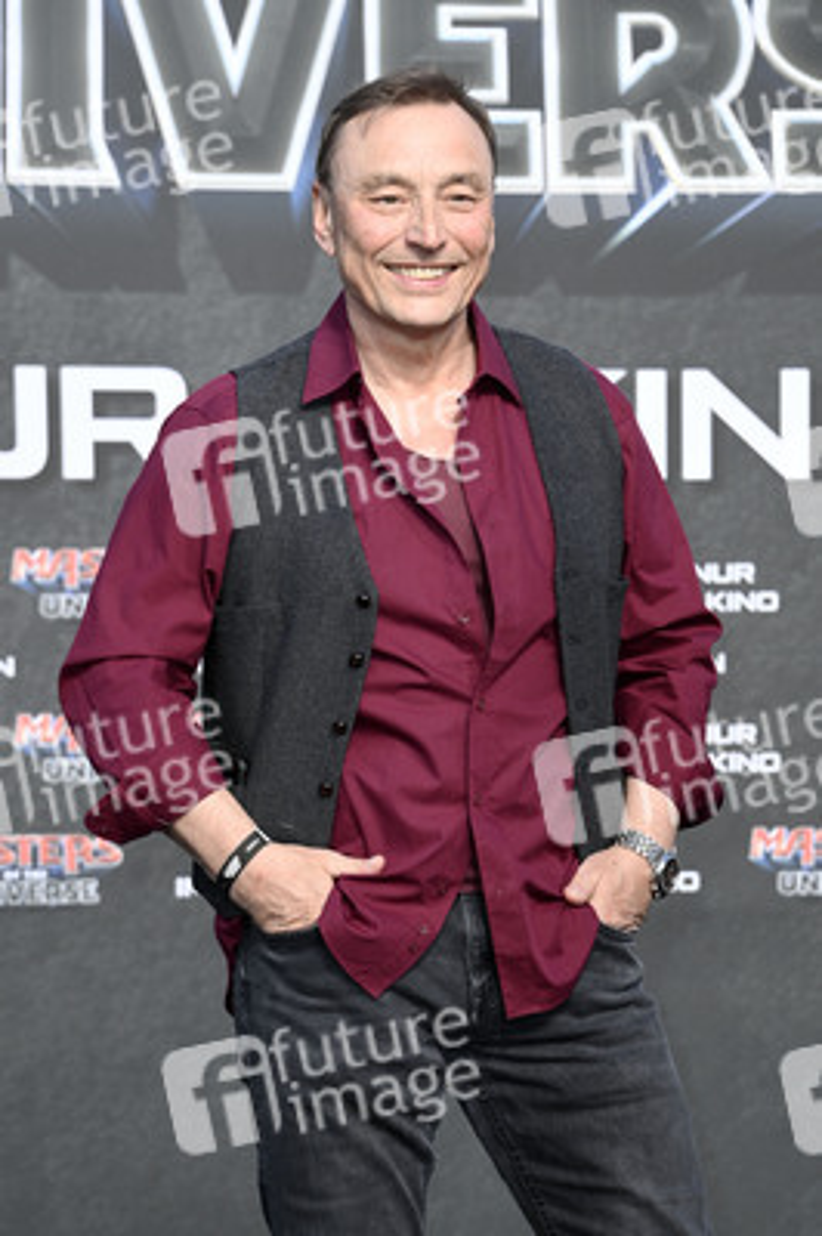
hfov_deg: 10.1
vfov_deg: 15.2
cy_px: 618
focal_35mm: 135
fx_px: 4631
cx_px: 411
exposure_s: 1/250
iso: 250
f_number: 6.3
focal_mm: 135
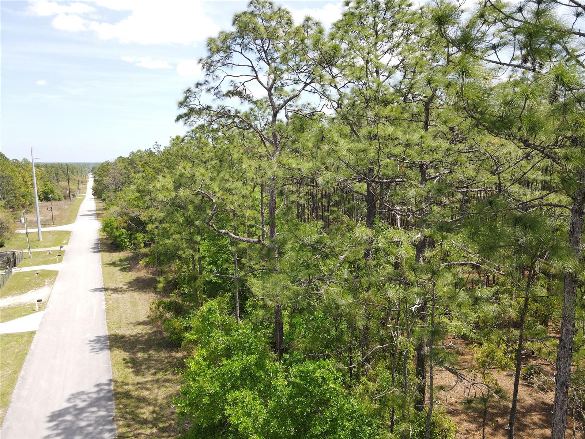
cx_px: 292
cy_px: 220
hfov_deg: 71.6
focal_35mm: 24
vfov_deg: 56.8
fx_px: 406
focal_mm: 4.5
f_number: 2.8
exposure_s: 1/320
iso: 100
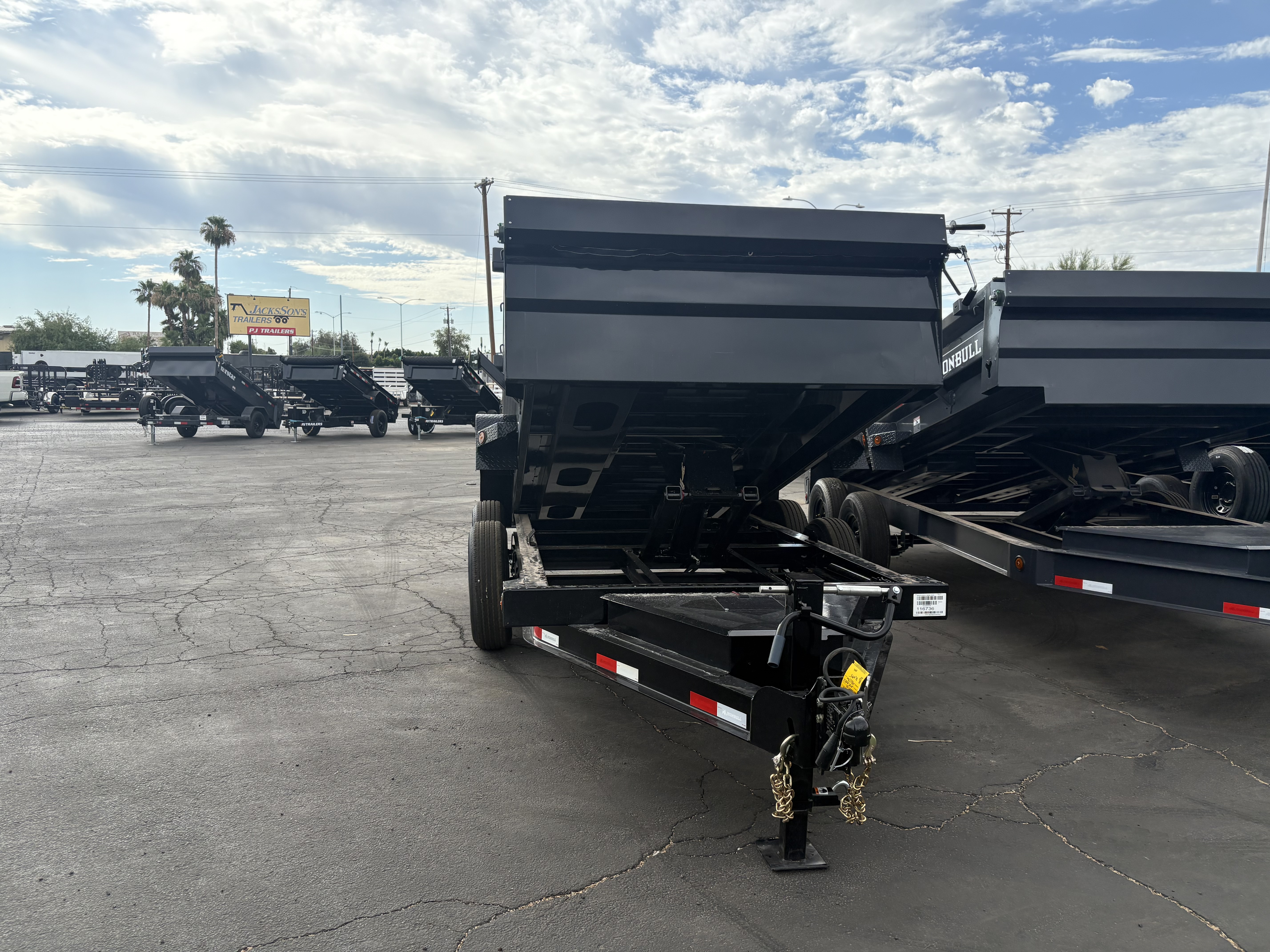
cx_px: 635
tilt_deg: -7.8
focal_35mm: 26
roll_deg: +0.8
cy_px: 476
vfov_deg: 53.1
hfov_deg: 67.3
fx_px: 954
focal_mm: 5.96
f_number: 1.6
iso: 64
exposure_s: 1/3831
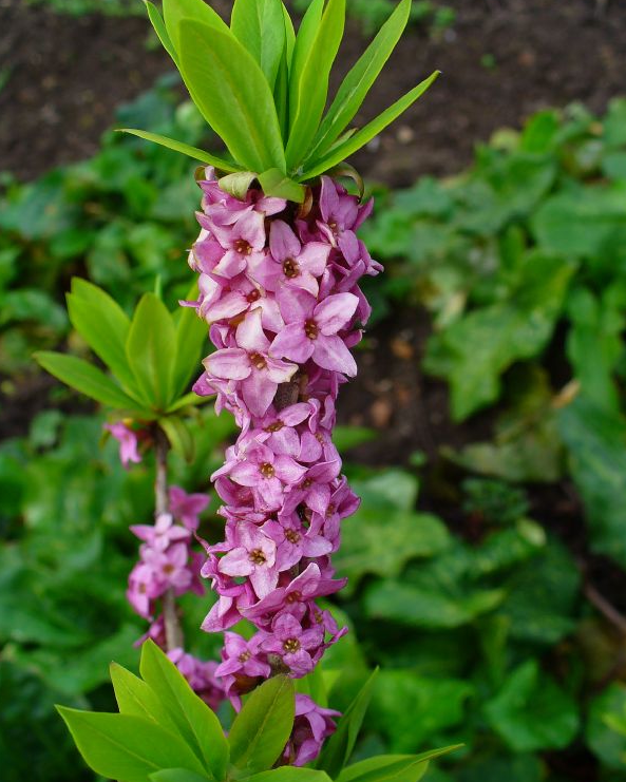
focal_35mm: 39
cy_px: 375
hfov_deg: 38.2
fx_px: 903
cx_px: 310
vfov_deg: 46.8
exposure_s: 1/125
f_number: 5.6
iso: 64
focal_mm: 6.1
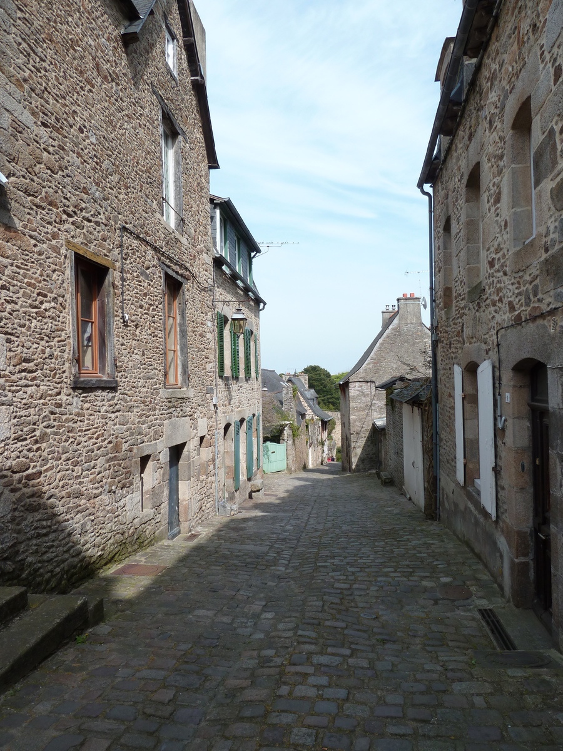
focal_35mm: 25
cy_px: 376
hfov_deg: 54.9
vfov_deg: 69.4
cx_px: 282
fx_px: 542
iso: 80
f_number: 4
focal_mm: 4.1
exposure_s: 1/400
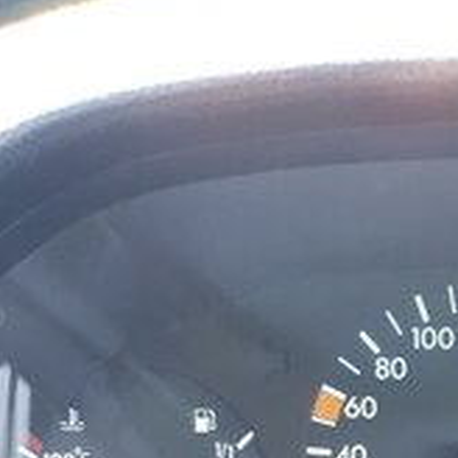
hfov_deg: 22.9
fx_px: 1078
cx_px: 472
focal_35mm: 72
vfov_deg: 22.4
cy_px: 531
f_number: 1.9
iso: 200
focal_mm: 3.6
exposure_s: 1/17
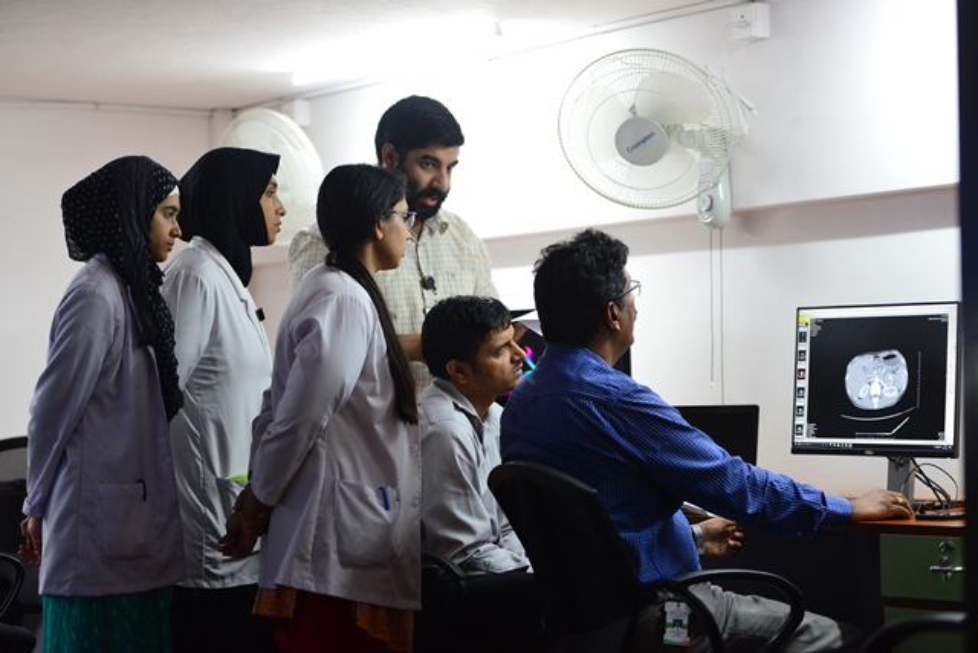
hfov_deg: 20.8
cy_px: 326
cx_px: 489
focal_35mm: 98
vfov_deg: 14.0
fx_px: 2663
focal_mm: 98
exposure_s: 1/200
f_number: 2.8
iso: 2800
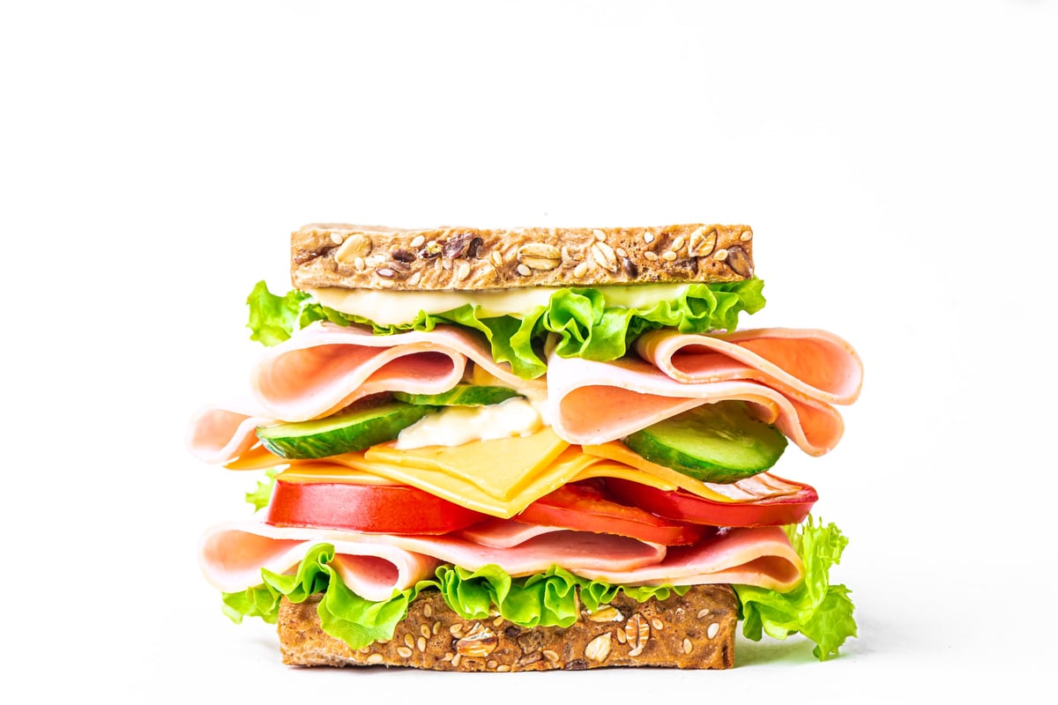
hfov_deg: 19.5
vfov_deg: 13.0
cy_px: 352
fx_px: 3086
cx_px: 529
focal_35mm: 105
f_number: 11
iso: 100
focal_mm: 105
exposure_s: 1/160
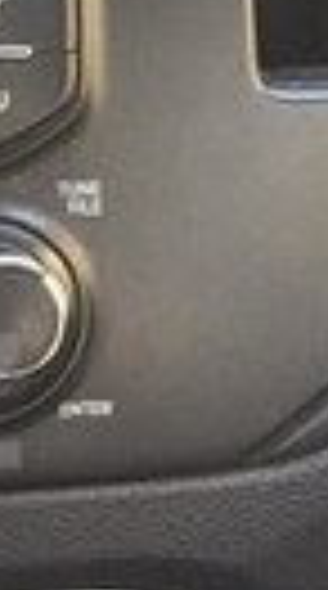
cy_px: 401
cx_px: -440
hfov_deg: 9.1
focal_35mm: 120
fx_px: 1869
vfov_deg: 17.8
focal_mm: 4.15
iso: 200
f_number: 2.2
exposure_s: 1/33
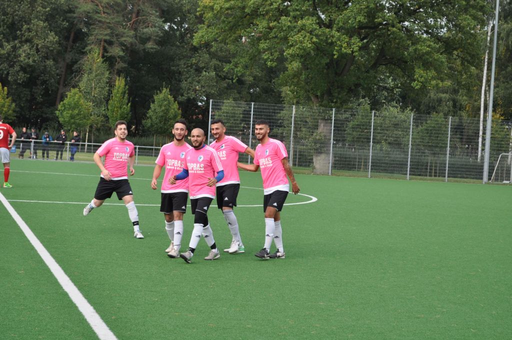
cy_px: 170
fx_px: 1172
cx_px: 256
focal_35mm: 82
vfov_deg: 16.5
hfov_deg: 24.6
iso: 200
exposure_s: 1/200
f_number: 7.1
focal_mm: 55
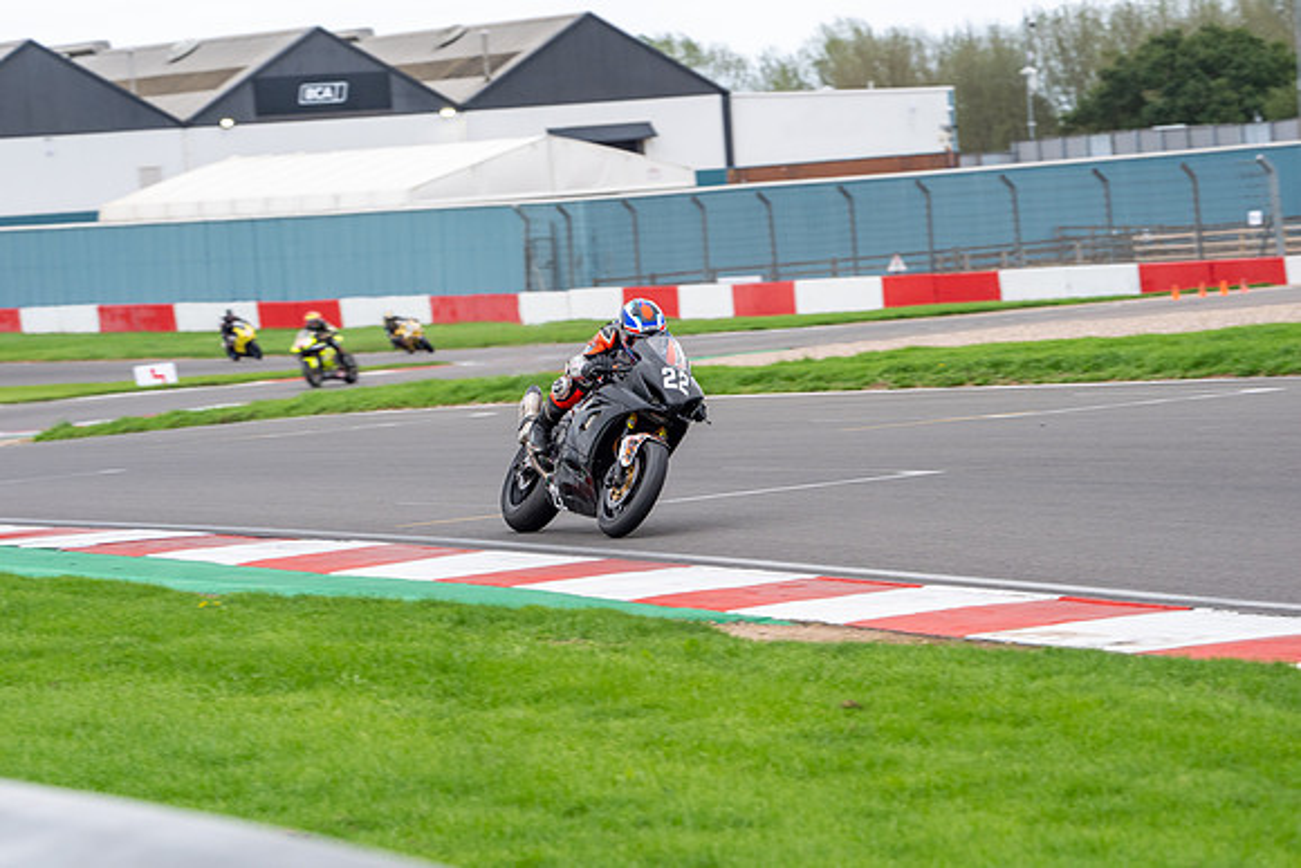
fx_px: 7236
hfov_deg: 10.3
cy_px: 434
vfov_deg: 6.9
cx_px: 651
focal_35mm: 200
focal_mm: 200
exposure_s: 1/500
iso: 800
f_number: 6.3
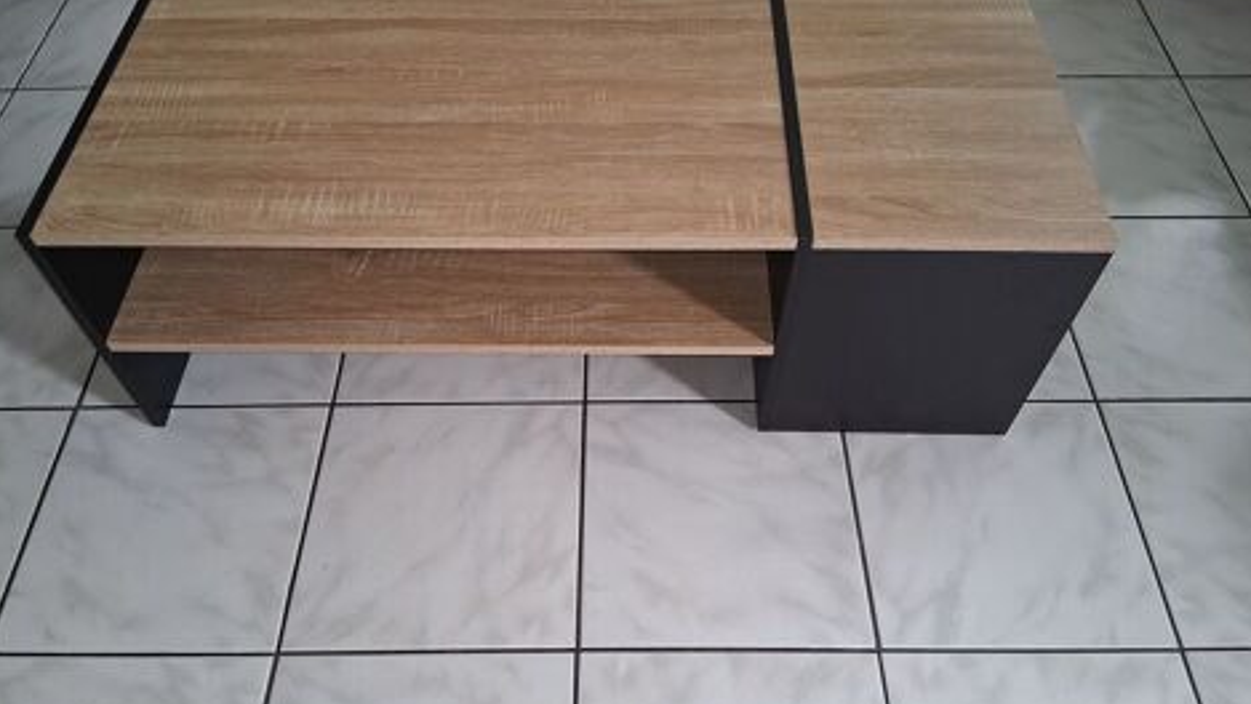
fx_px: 962
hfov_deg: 66.1
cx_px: 630
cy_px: 368
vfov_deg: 40.2
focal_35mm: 29
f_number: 1.8
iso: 25
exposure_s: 1/100
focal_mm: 3.98
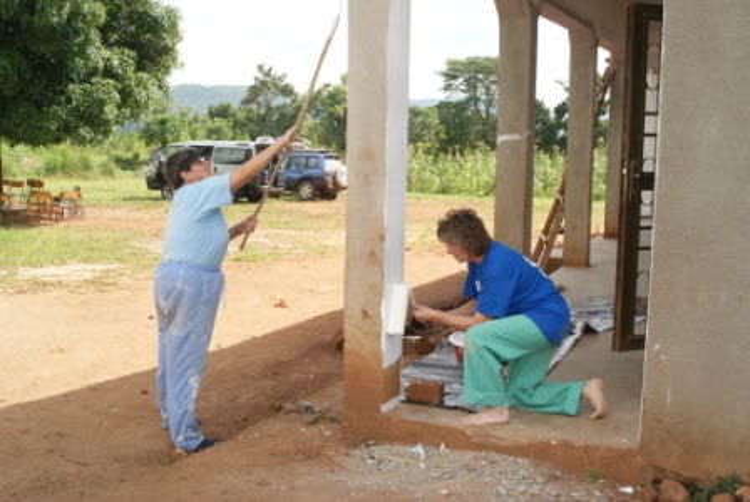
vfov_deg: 32.0
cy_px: 251
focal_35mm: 42
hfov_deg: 46.3
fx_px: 876
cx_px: 375
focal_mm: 28
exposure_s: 1/160
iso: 100
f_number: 9
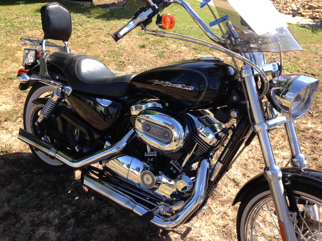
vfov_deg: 42.9
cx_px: 161
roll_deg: -1.3
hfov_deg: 55.4
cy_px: 120
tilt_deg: -31.1
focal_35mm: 33
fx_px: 307
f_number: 2.4
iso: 50
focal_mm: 4.12
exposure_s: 1/526
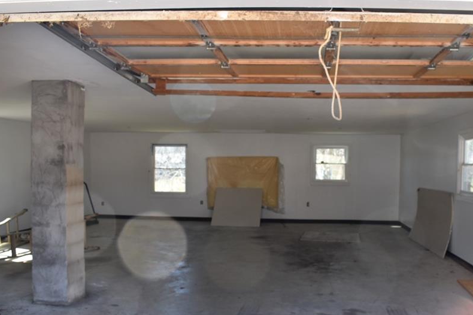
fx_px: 460
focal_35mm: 35
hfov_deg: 54.2
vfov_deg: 37.7
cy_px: 190
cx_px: 275
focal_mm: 18
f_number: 5.6
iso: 400
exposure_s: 1/125
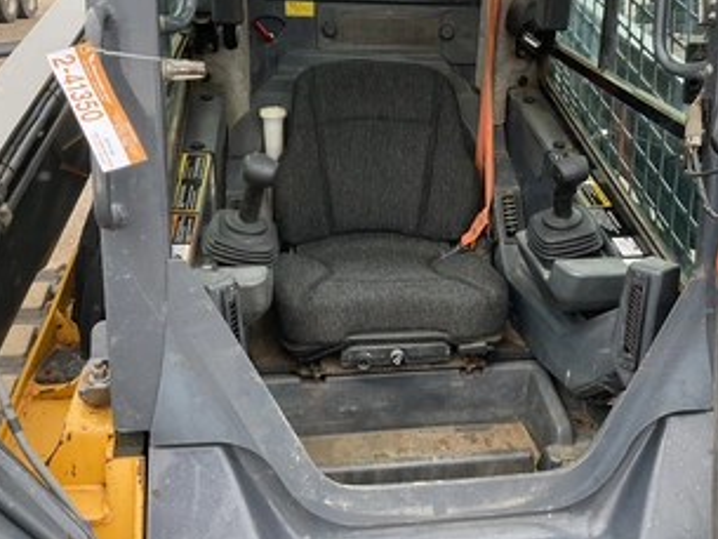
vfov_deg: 37.6
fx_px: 789
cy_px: 221
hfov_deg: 48.8
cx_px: 419
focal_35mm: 38
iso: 32
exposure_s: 1/148
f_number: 1.8
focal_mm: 3
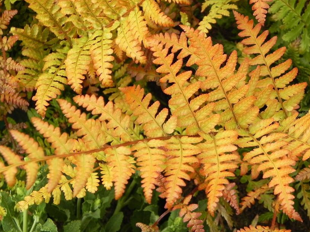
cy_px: 94
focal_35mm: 112
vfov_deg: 13.2
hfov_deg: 17.6
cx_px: 191
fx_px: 1003
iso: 160
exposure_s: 1/400
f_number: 4.5
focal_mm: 15.1
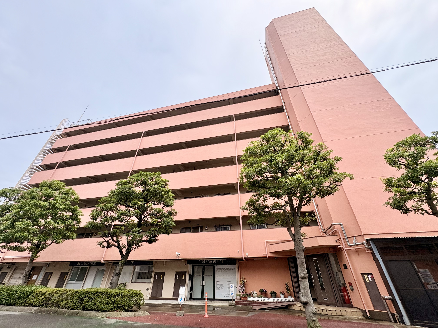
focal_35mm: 14
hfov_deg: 102.1
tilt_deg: +33.5
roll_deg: +0.4
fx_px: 177
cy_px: 164
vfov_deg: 85.7
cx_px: 219
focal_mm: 2.22
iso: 64
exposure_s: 1/1709
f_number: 2.2
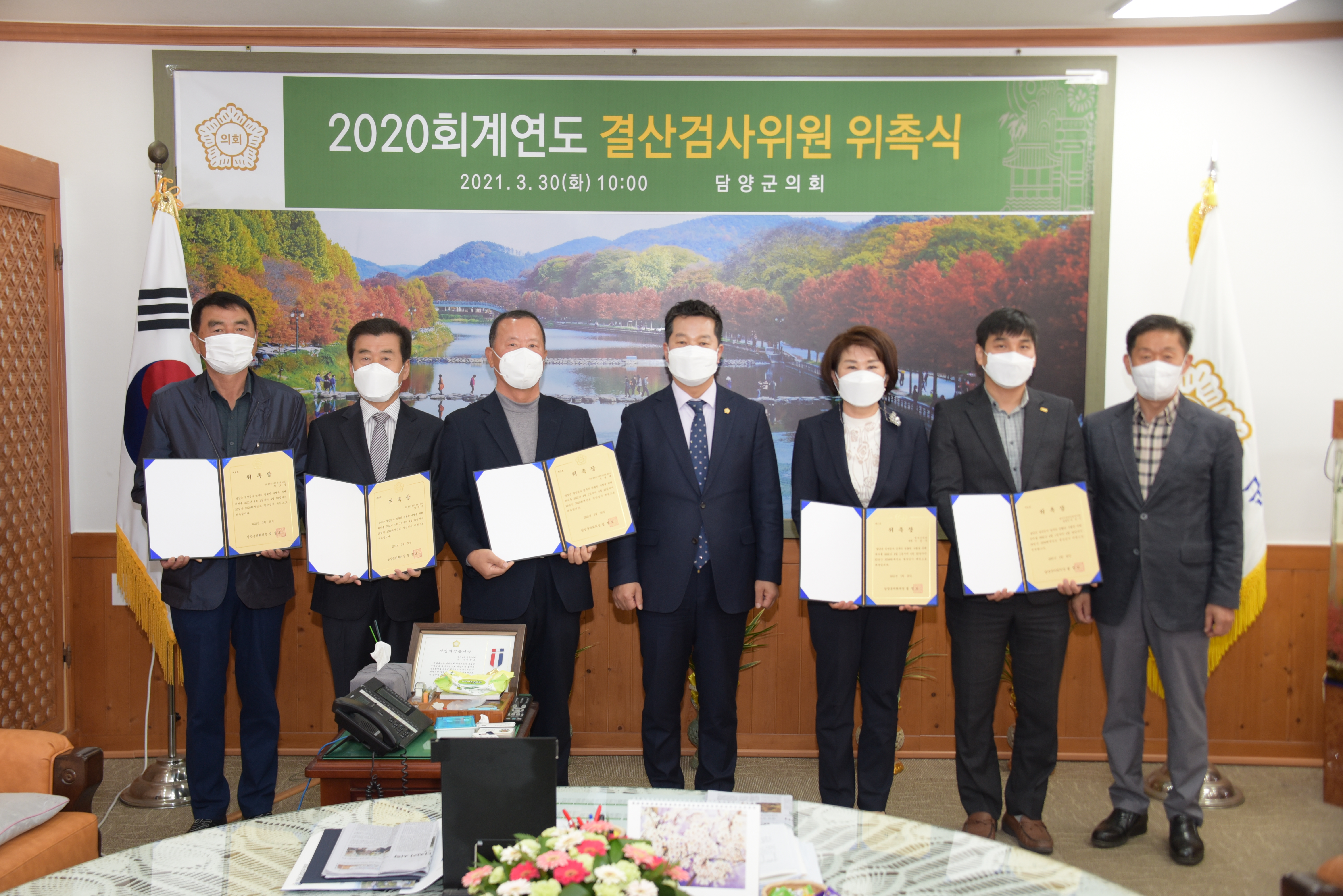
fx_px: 1418
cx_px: 672
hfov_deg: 50.7
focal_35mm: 38
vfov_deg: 35.1
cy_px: 448
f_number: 4
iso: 900
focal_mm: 38
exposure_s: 1/200
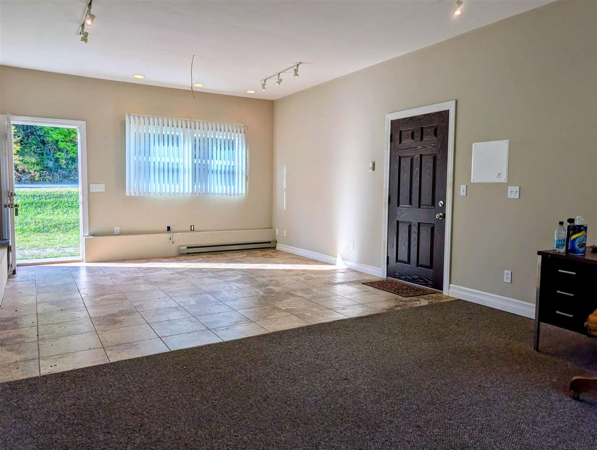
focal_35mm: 24
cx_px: 298
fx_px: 415
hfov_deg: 71.5
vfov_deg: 57.0
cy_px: 225
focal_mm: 6.9
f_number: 1.68
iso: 19
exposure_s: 1/1458
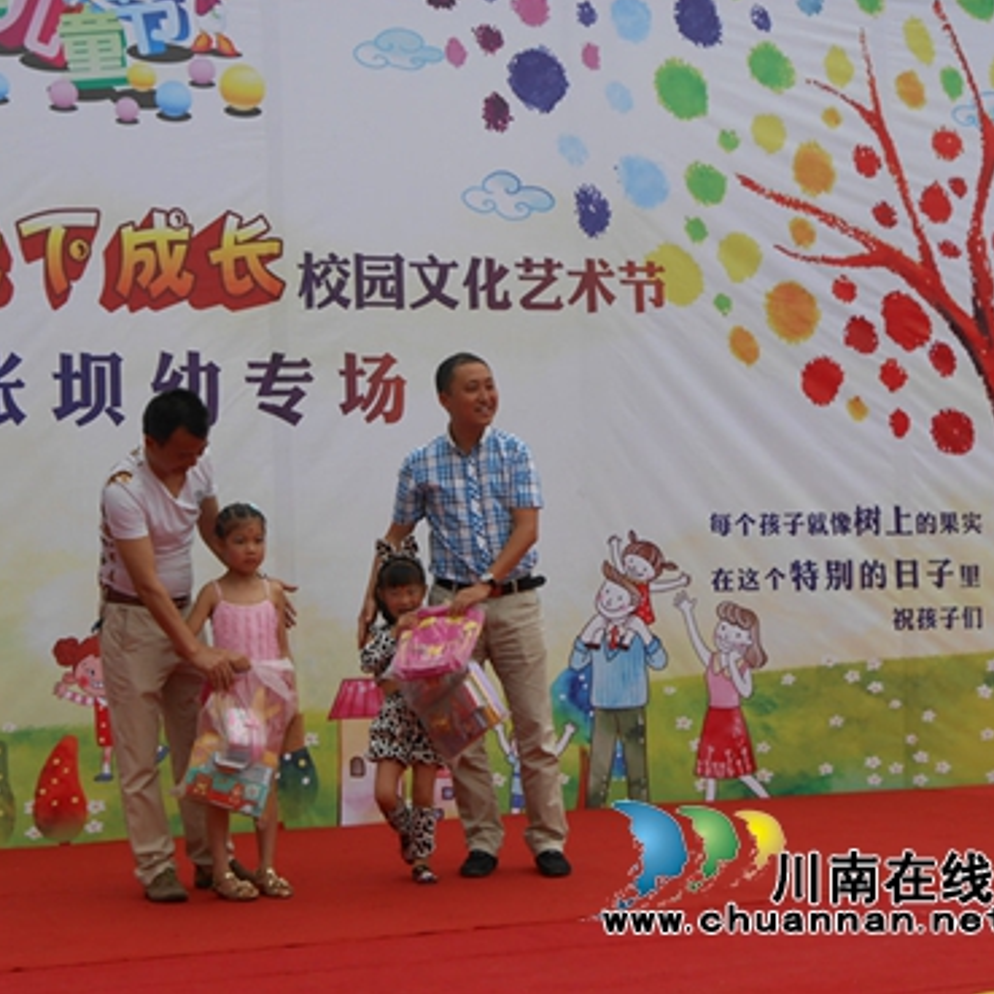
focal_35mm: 67
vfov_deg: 25.7
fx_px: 2177
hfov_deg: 25.7
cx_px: 401
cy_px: 492
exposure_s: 1/320
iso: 80
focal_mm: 10
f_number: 5.2
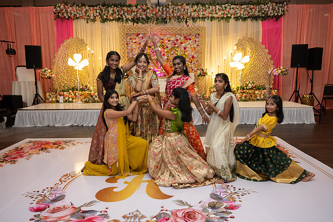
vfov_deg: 45.4
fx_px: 265
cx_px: 166
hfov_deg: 64.2
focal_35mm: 29
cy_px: 111
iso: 1250
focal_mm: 27
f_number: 4
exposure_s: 1/160
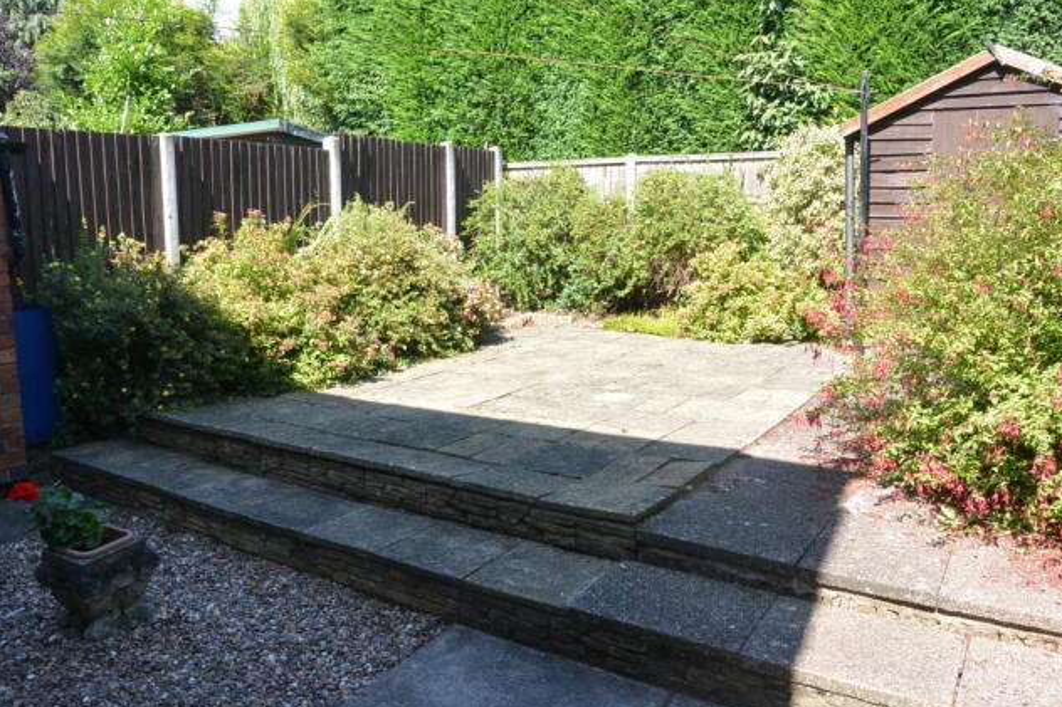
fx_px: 826
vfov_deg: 46.4
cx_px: 522
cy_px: 357
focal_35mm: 28
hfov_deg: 65.5
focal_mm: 10
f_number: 10
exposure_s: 1/80
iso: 200
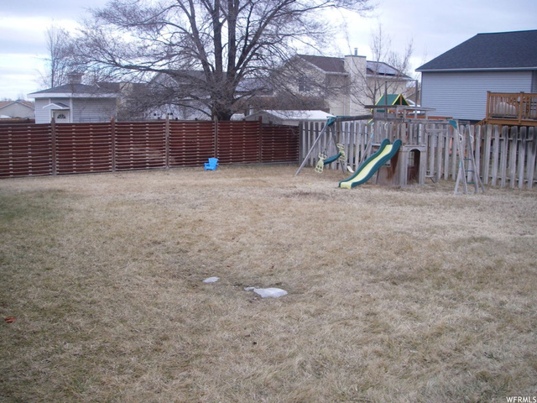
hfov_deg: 49.0
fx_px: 589
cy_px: 202
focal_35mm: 38
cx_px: 268
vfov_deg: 37.7
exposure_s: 1/250
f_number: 3.3
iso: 80
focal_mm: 6.3
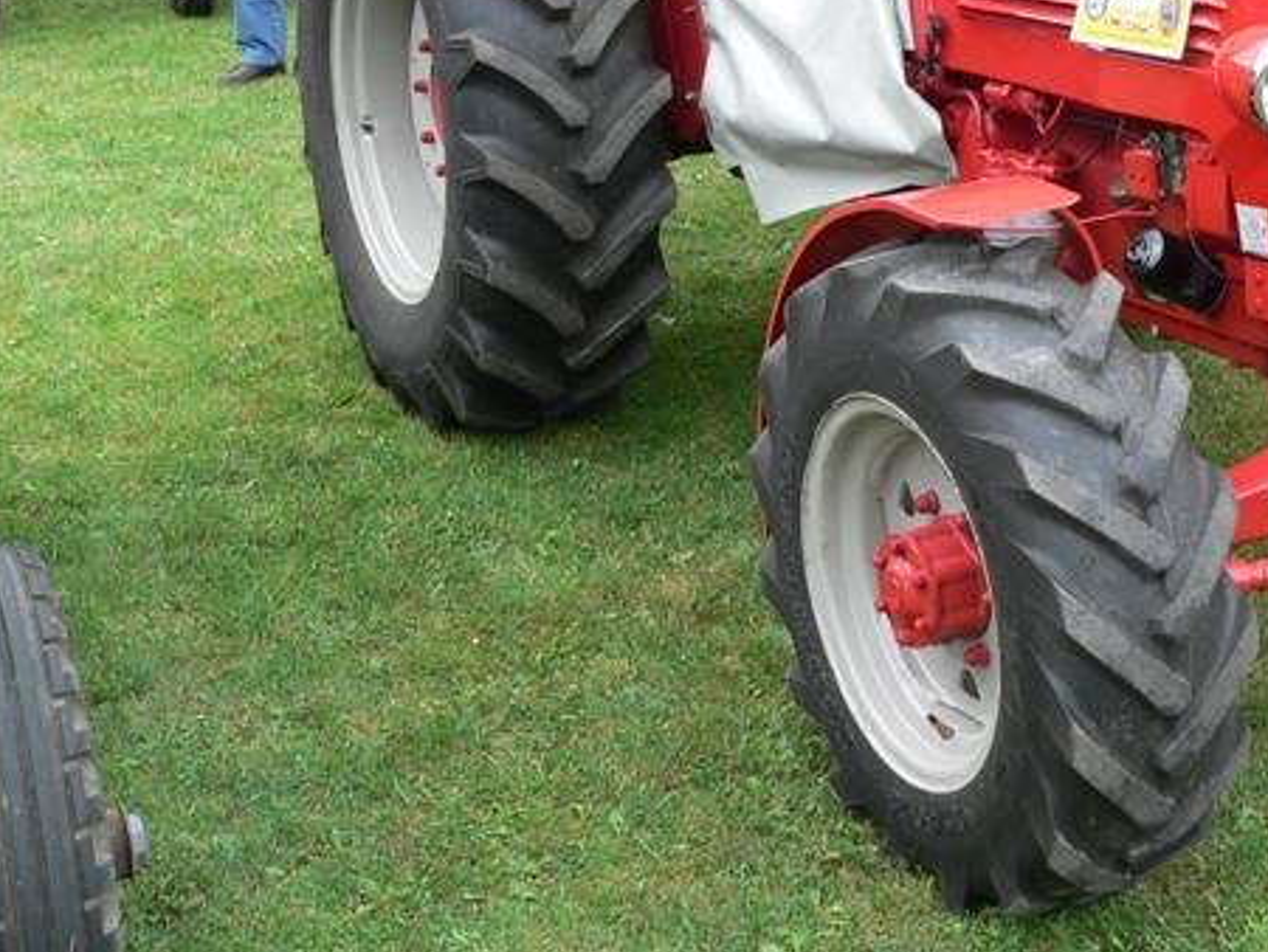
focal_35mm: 64
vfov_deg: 22.5
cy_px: 152
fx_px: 2346
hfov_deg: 29.4
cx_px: 1054
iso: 80
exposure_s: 1/100
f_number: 3.7
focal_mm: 6
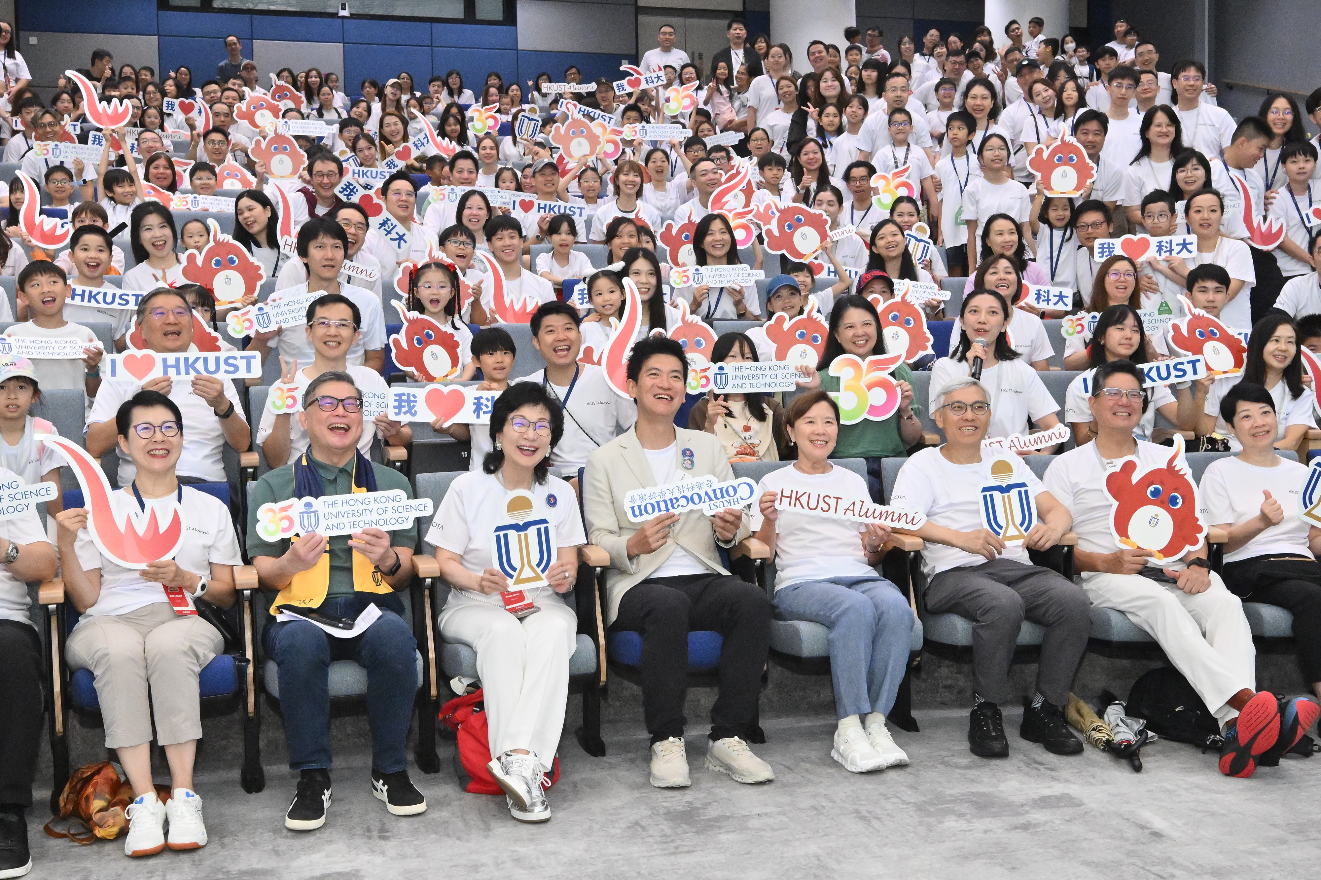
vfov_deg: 35.0
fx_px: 1394
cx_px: 660
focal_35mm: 38
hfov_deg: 50.7
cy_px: 440
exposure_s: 1/125
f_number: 8
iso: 5000
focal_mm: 25.5
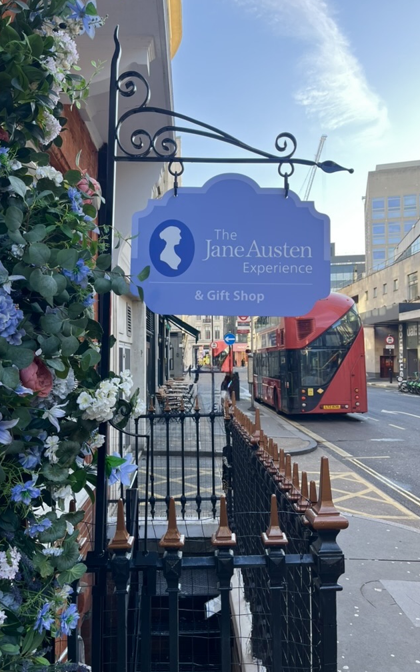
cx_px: 195
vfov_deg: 66.5
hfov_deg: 44.5
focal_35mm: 28
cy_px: 335
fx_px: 513
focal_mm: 5.1
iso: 50
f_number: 1.6
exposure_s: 1/326
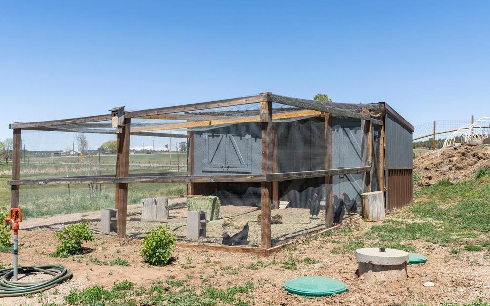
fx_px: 494
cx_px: 245
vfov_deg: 34.4
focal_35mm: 37
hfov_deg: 52.7
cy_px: 161
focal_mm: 35
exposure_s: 1/1500
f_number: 8
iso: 400
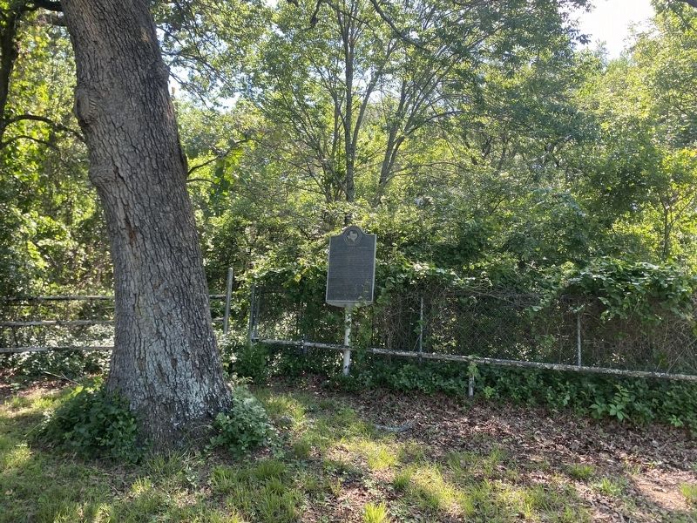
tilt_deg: +5.4
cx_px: 348
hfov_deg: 67.3
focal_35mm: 26
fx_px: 524
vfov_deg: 53.1
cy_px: 262
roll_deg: -3.8
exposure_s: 1/145
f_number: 1.8
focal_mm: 4.25
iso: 32
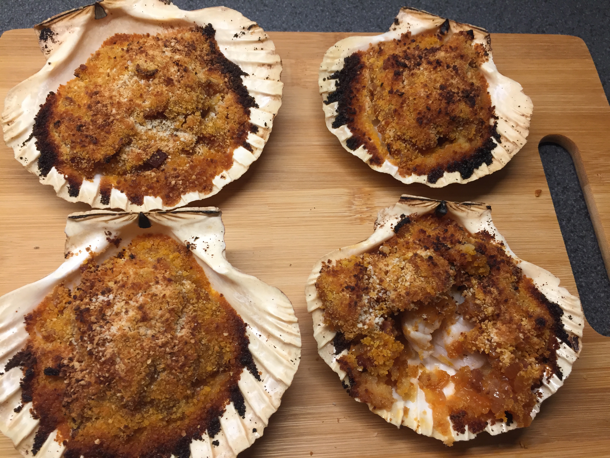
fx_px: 511
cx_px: 305
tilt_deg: -65.4
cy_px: 229
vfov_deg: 48.2
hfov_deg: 61.7
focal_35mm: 29
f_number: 2.2
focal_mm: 4.15
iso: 40
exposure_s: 1/33
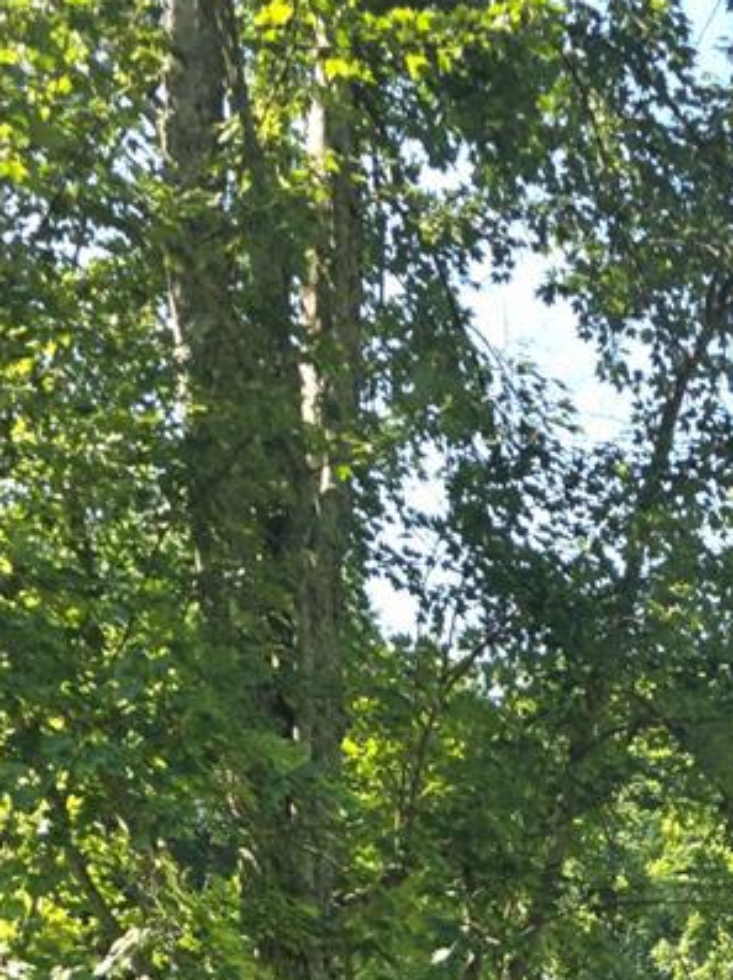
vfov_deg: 18.5
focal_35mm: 87
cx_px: 655
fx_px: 2460
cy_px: 1661
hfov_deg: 16.7
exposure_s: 1/2500
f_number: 1.7
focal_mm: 6.3
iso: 80
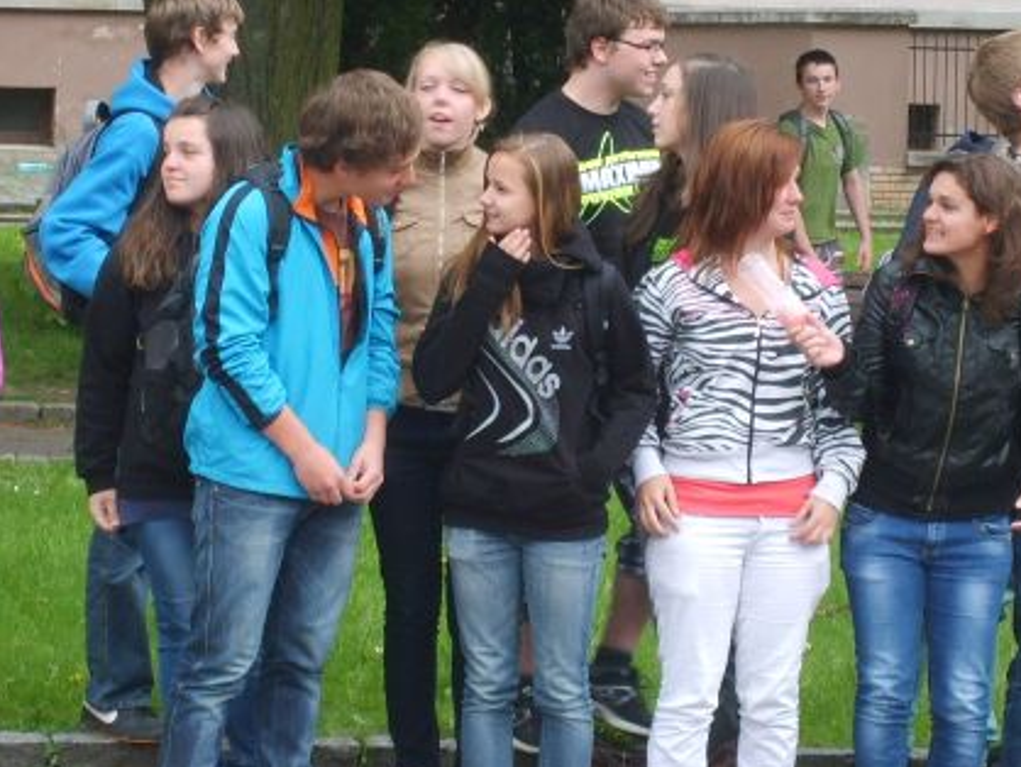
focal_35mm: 176
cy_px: 340
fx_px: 5194
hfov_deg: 11.2
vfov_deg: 8.4
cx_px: 542
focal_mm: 15.5
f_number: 4.6
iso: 66
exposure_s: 1/60
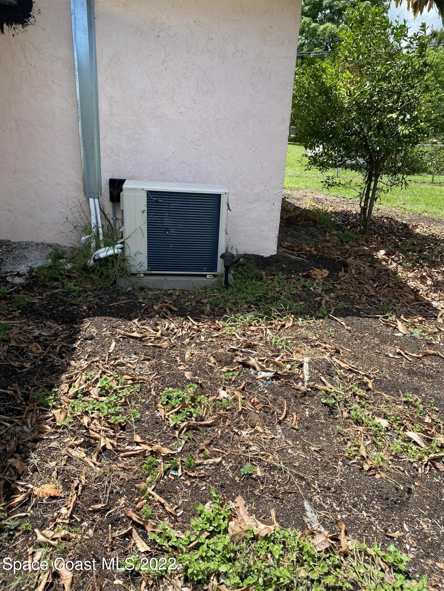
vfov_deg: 67.3
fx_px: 445
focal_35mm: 26
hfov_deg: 53.1
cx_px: 222
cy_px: 296
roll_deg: -4.1
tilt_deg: -20.6
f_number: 1.8
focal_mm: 4.25
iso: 32
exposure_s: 1/1300
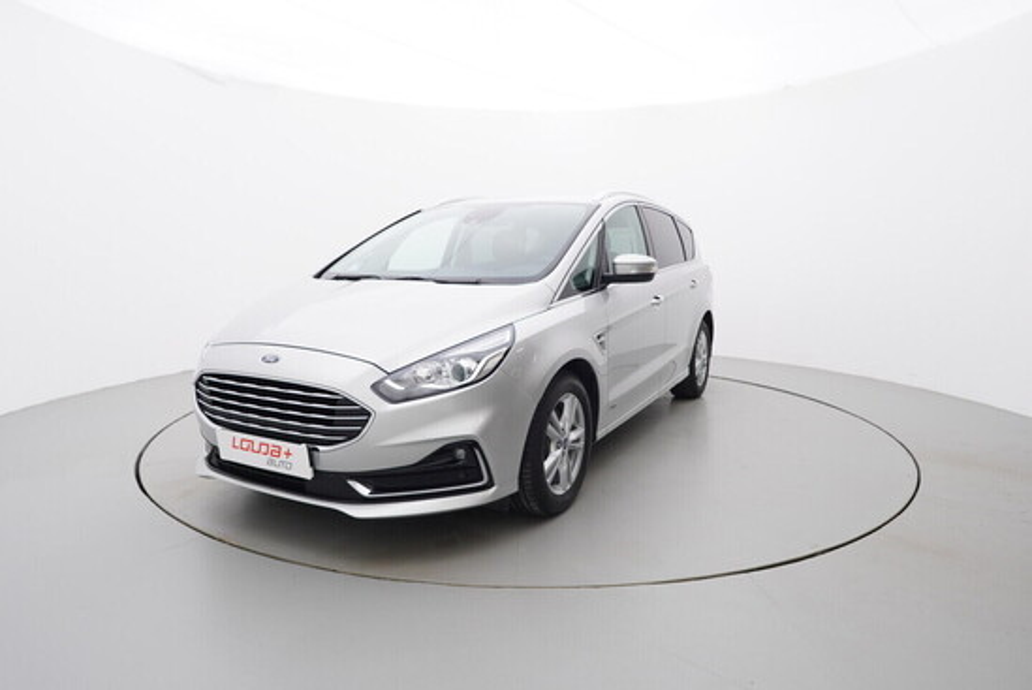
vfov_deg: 56.2
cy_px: 345
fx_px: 645
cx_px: 516
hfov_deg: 77.3
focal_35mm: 22
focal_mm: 15
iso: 200
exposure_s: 1/80
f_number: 5
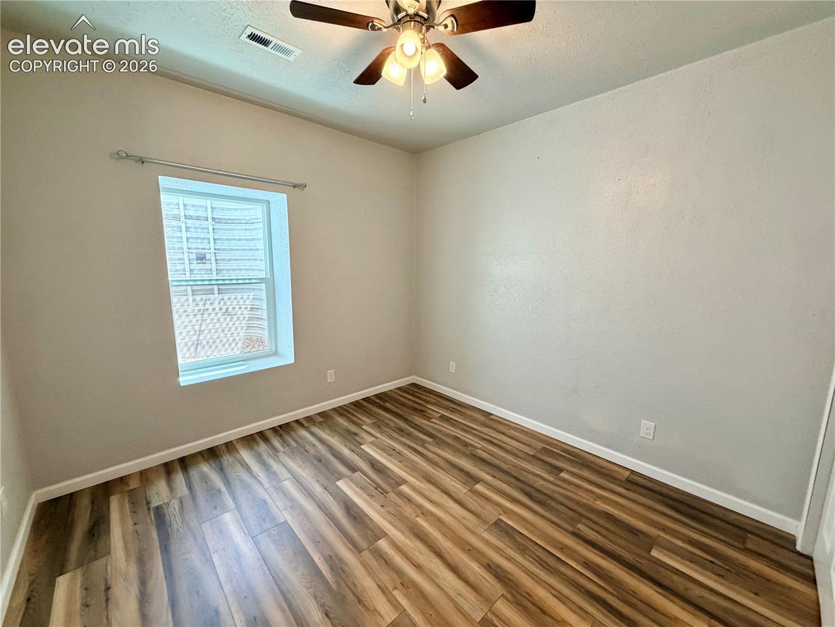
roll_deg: -0.3
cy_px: 314
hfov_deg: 102.1
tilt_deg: -8.9
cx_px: 418
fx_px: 338
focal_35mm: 14
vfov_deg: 85.7
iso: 320
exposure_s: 1/120
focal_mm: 2.22
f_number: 2.2
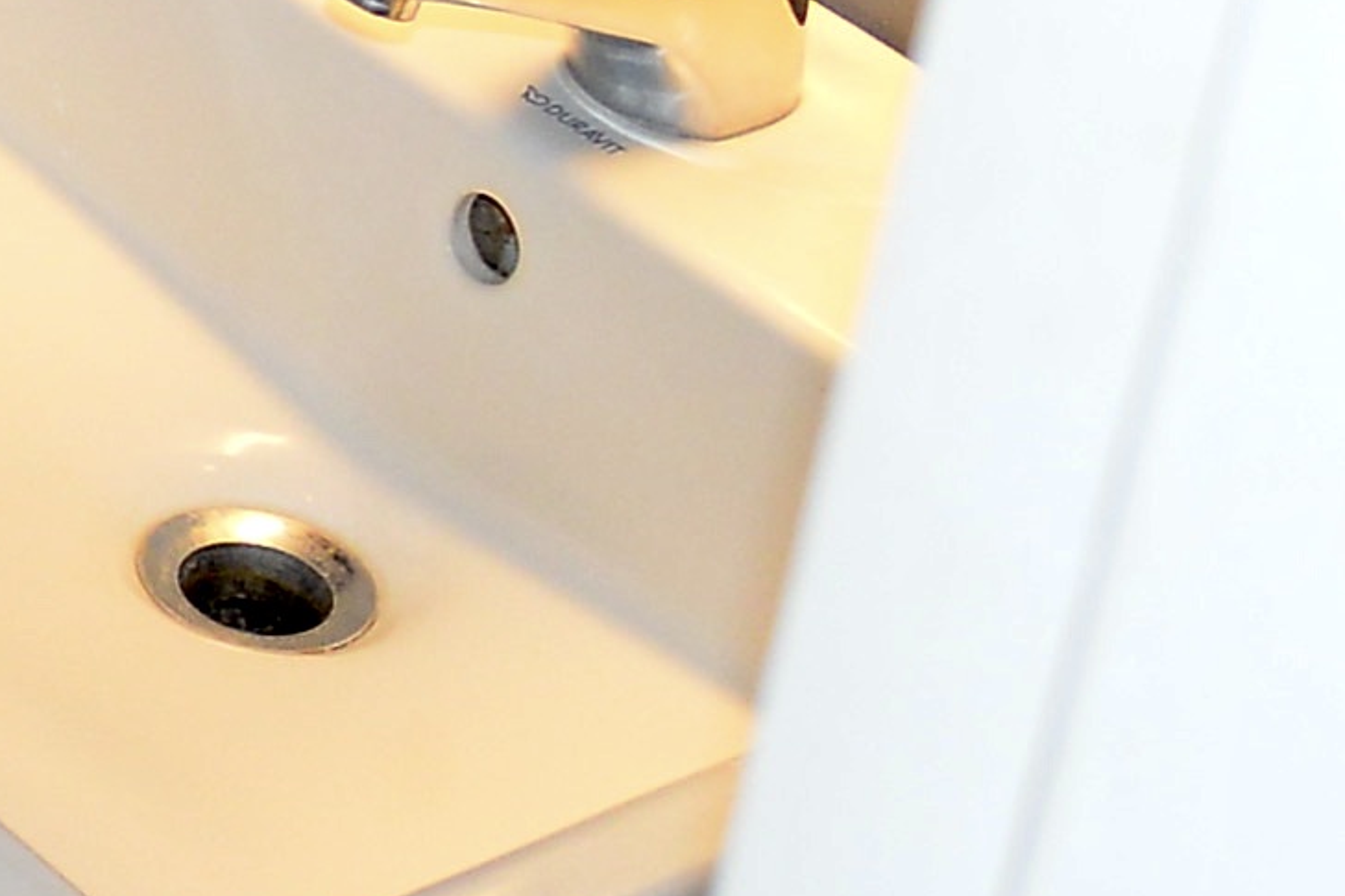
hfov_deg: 9.7
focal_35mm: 182
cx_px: -2077
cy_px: -765
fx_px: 6798
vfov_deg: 7.3
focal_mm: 24
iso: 1600
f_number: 4
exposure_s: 1/250
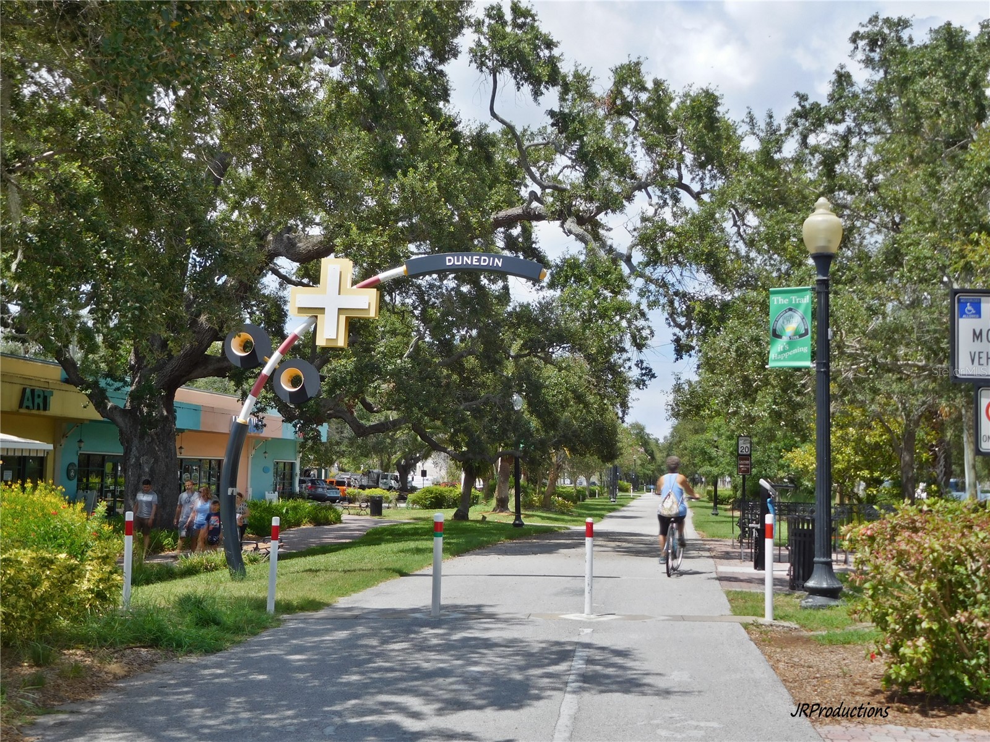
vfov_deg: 36.0
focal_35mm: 40
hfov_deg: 46.8
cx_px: 495
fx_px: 1144
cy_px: 371
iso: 125
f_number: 3.9
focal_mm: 7.1
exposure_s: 1/800
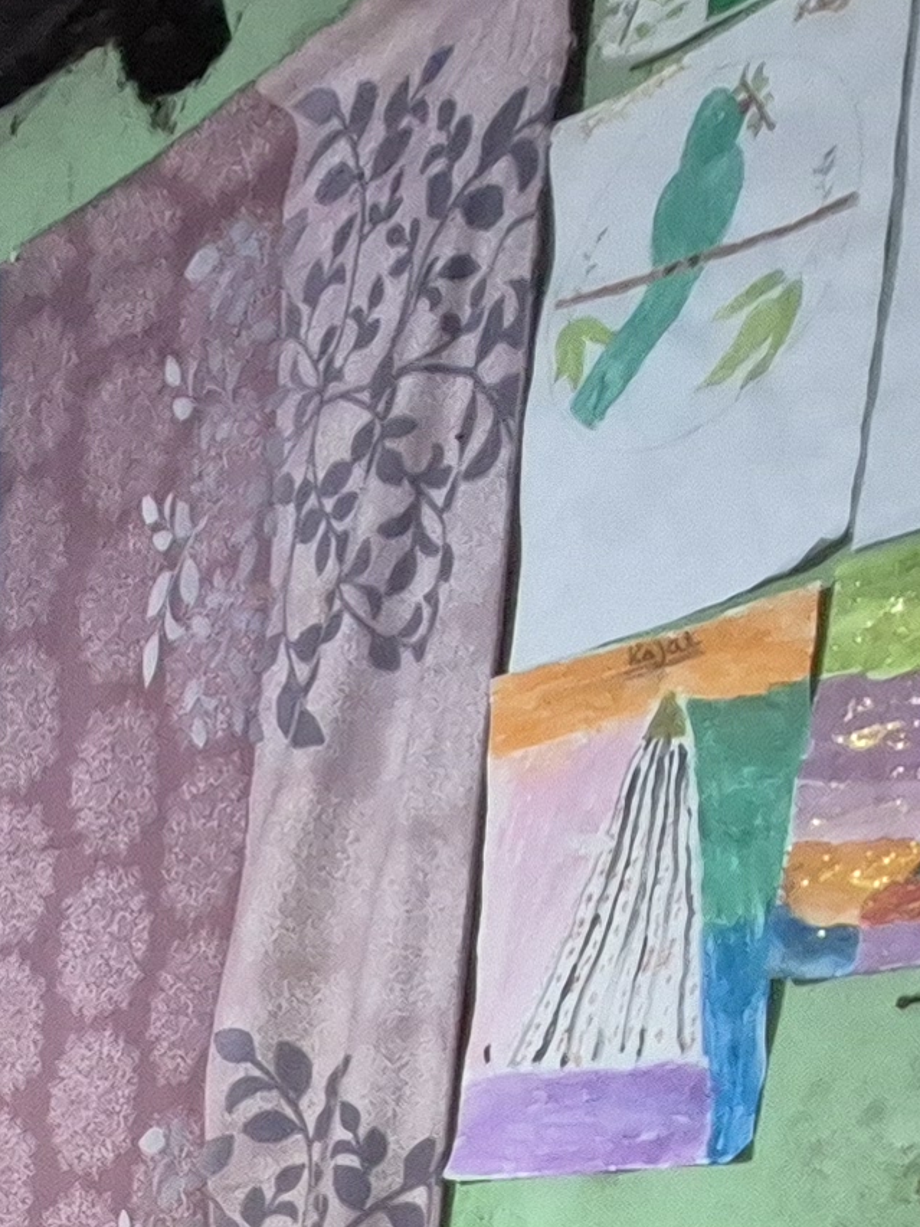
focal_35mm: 61
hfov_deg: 18.3
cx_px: -792
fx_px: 2162
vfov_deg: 24.0
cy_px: 1898
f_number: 2.2
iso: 1600
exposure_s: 1/50
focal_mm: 2.2
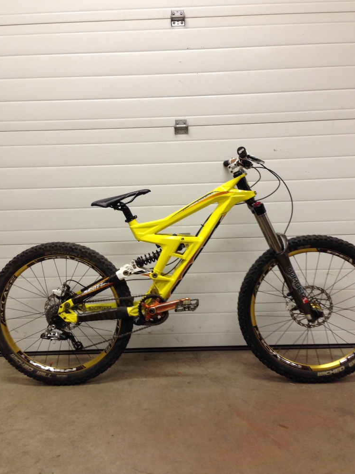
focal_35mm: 34
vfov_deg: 54.0
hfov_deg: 41.8
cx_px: 178
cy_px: 236
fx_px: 465
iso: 100
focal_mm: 4.12
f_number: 2.4
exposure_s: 1/20
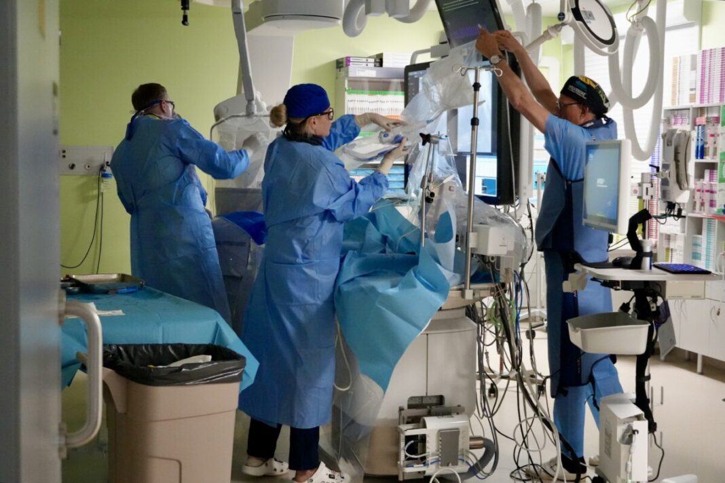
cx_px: 362
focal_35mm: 51
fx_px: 1027
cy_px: 242
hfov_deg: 38.9
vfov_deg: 26.5
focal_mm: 34
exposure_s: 1/125
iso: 6400
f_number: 4.5
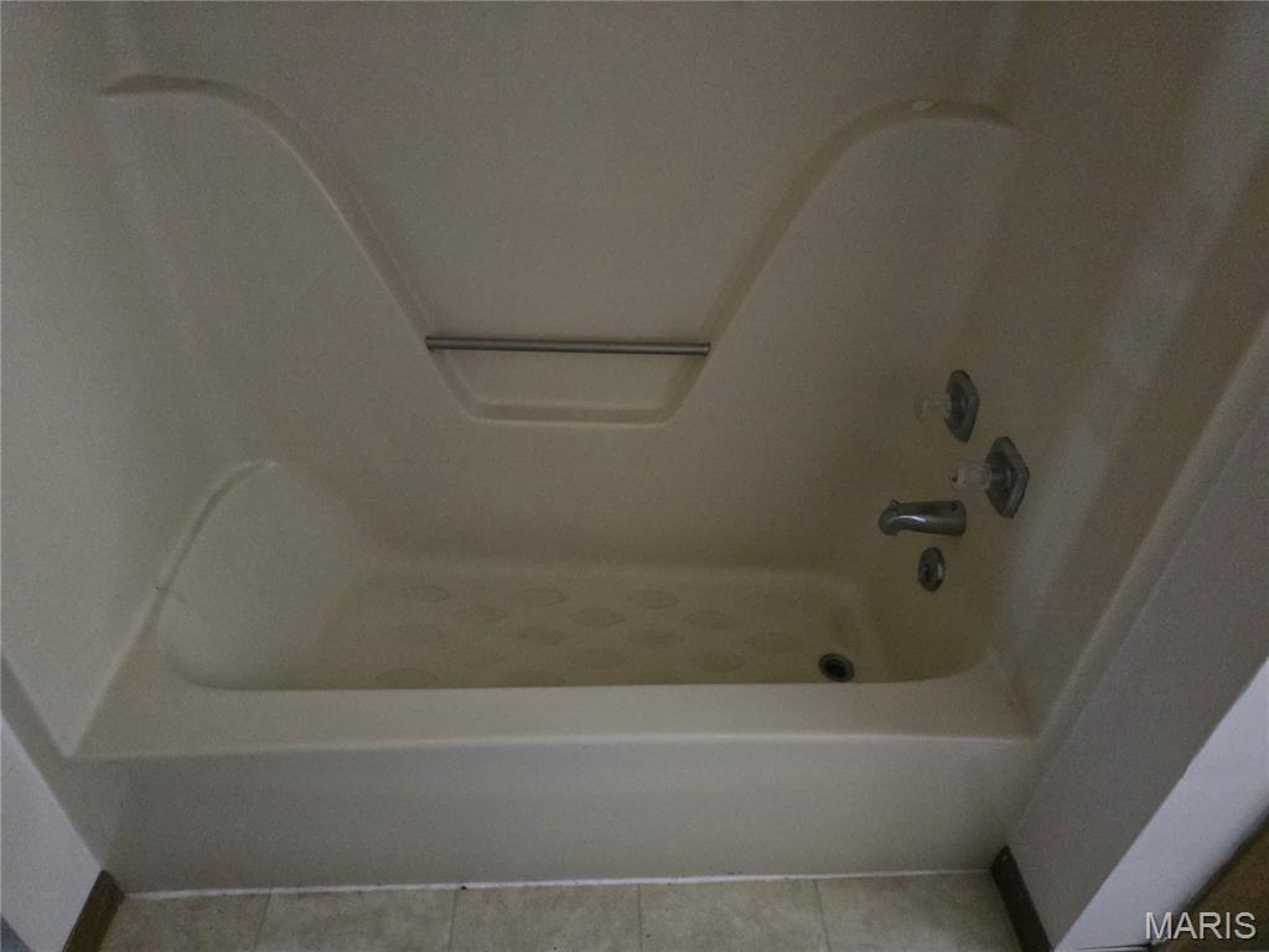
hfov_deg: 73.9
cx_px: 634
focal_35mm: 23
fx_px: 843
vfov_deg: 58.9
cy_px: 476
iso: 1600
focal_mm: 6.3
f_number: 1.7
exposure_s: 1/40
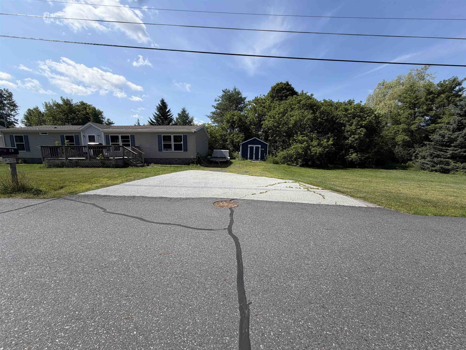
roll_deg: +0.2
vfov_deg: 85.7
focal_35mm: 14
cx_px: 233
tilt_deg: -7.7
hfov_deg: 102.1
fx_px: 188
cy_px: 175
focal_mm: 2.22
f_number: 2.2
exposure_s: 1/928
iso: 20
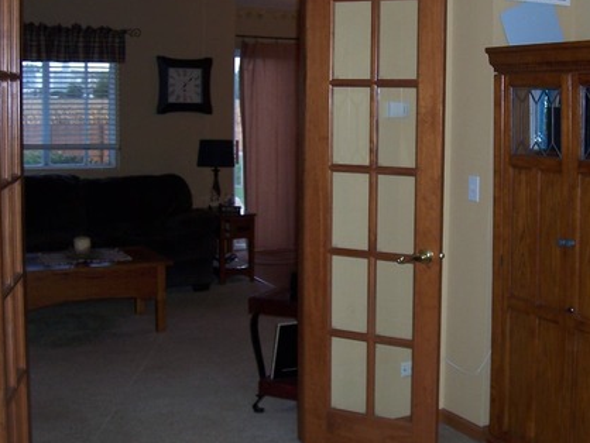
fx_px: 887
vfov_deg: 27.9
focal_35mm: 52
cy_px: 161
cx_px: 401
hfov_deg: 36.4
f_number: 2.7
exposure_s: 1/60
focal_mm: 5.6
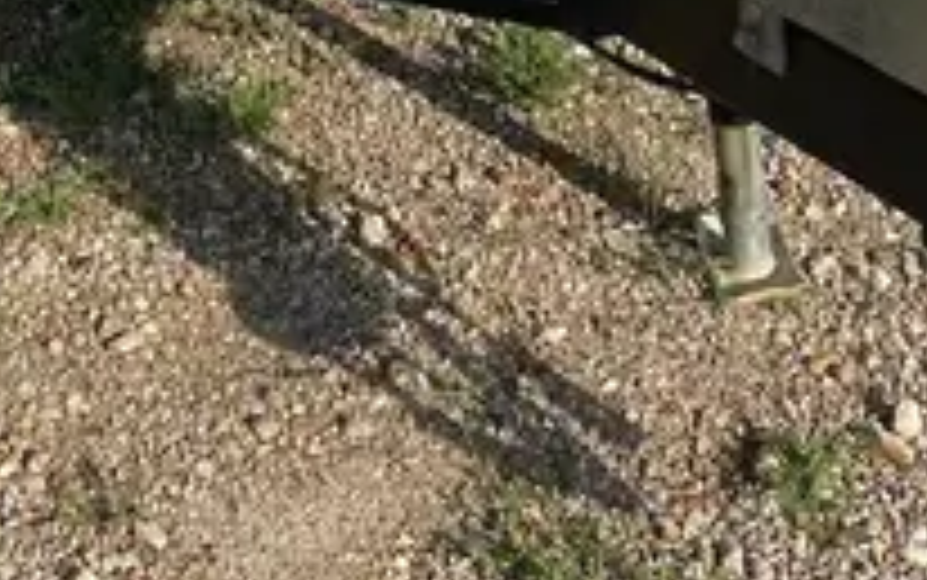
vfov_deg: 11.3
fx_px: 2477
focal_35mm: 98
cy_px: -771
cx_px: 194
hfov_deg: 21.0
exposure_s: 1/4808
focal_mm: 4.25
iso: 32
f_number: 1.8
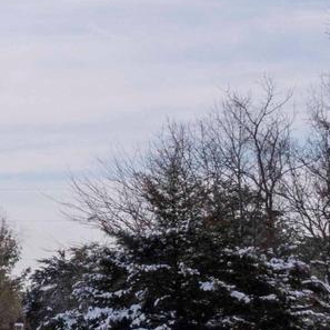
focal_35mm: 155
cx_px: -676
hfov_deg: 9.0
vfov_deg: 11.3
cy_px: 230
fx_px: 1671
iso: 1000
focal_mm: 26.5
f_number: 20
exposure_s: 1/1600
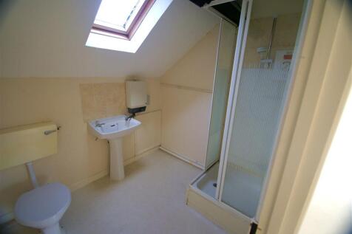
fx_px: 147
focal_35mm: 15
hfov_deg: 100.4
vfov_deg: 77.3
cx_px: 176
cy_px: 117
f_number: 3.5
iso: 200
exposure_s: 1/30
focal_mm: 10
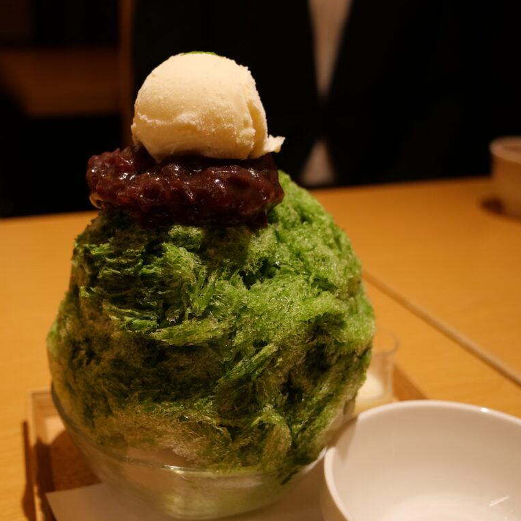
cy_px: 260
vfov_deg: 39.2
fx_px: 732
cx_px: 207
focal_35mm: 43
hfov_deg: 39.0
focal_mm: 18
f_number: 3.2
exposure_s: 1/60
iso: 320
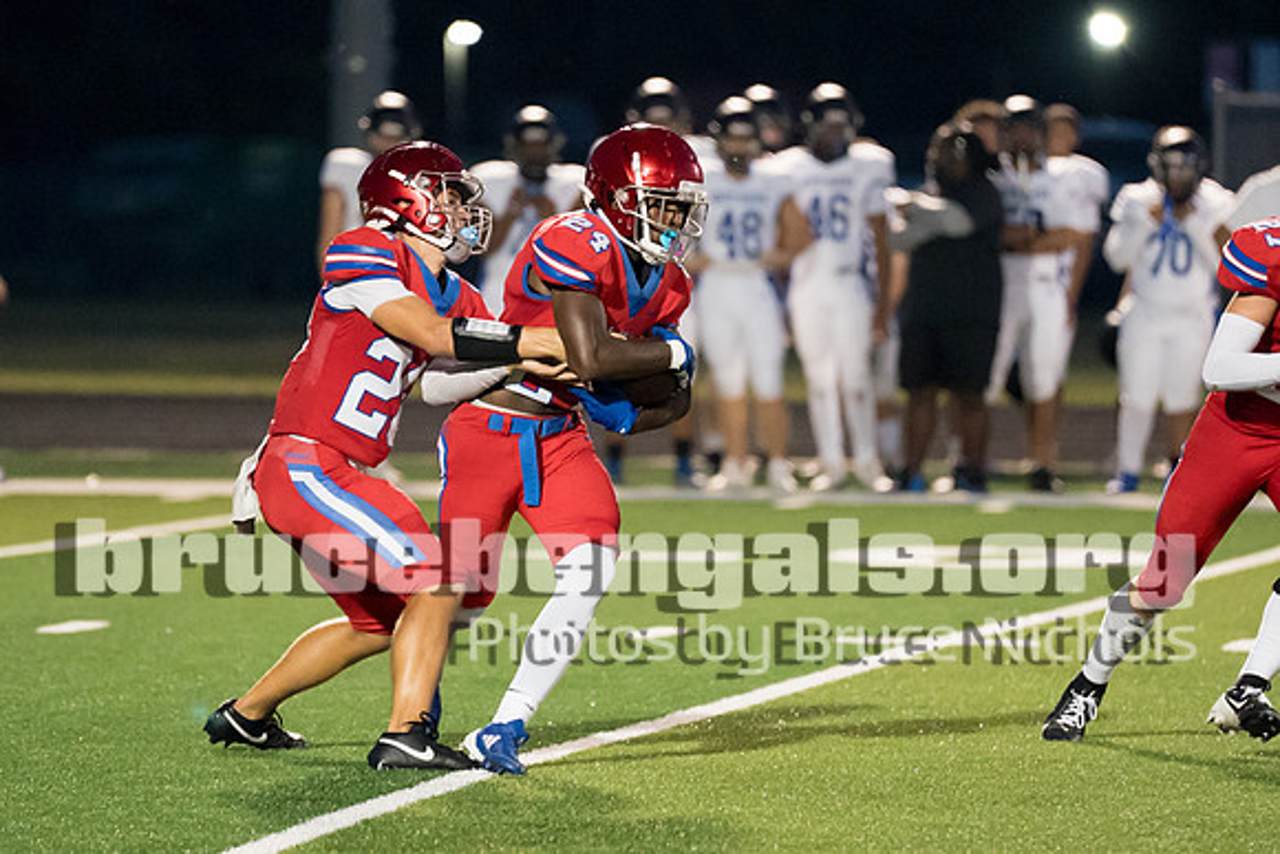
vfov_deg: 4.2
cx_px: 636
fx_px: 11739
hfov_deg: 6.2
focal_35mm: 330
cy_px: 375
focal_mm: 200
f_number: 2.8
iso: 10000
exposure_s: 1/1000
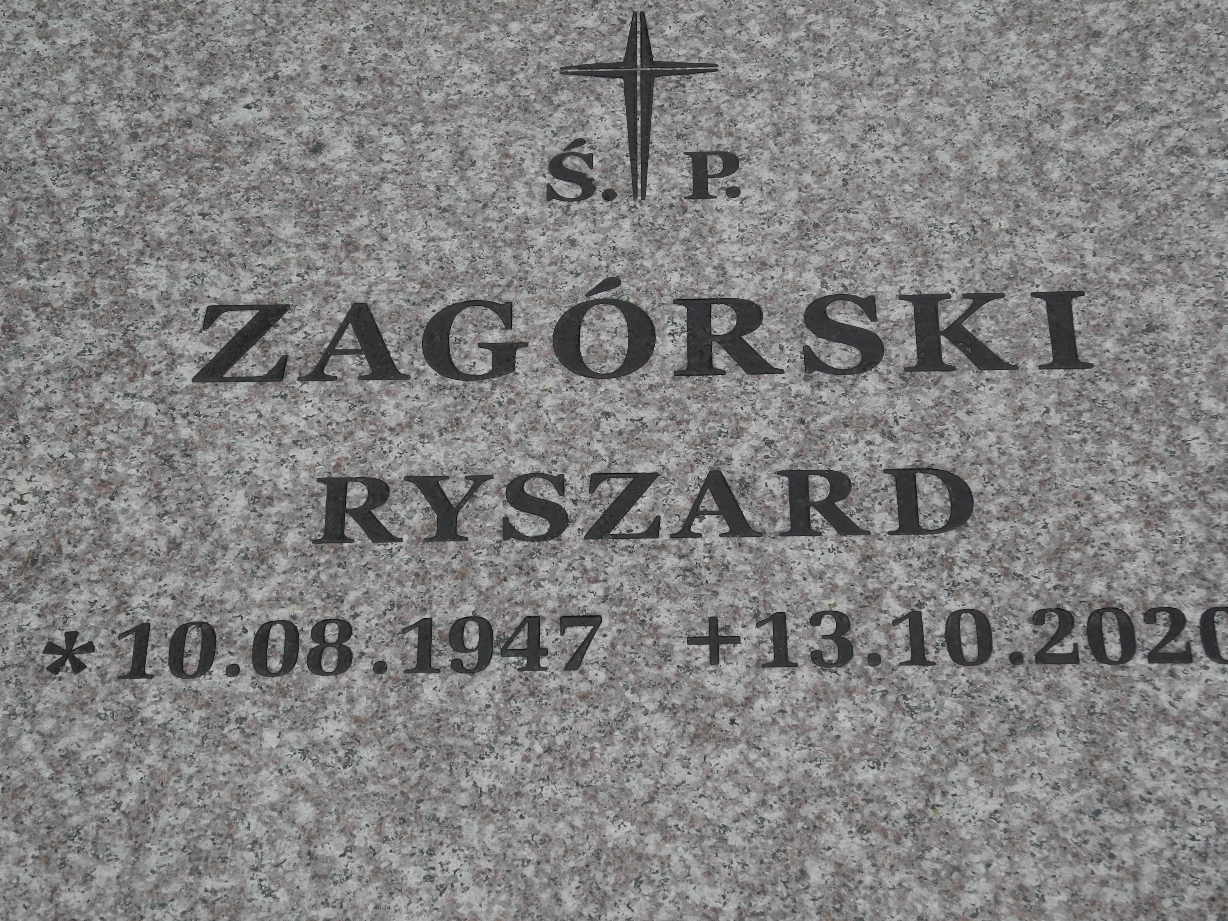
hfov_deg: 23.0
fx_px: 3015
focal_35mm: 85
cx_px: 614
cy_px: 460
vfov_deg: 17.4
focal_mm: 18.1
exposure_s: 1/400
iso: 100
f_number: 4
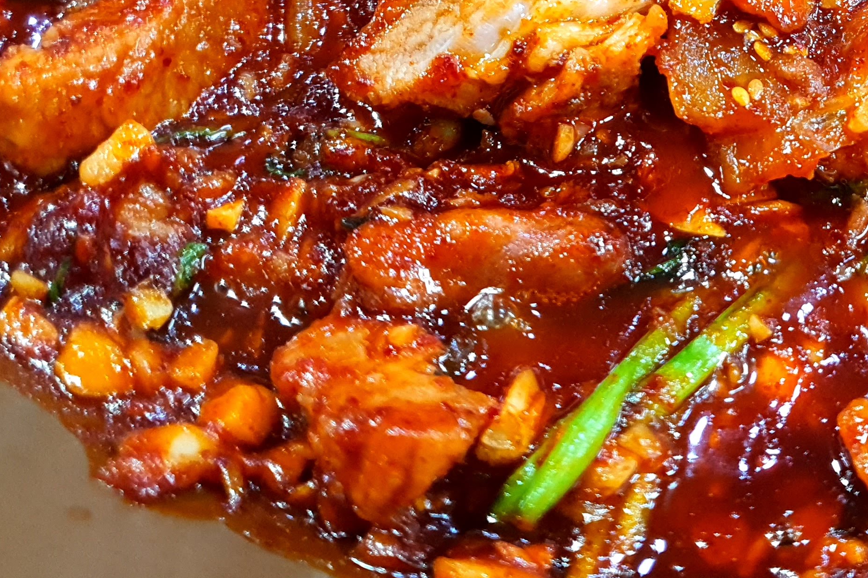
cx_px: 781
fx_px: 1422
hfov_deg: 32.3
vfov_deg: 22.4
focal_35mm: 59
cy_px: 44
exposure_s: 1/60
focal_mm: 4.3
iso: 250
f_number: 1.5
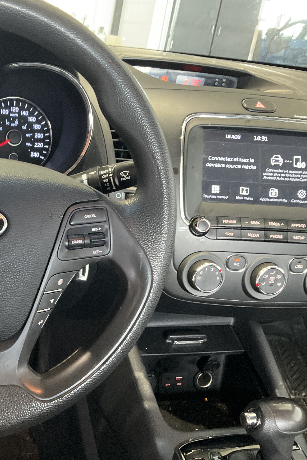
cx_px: 23
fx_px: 524
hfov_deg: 31.0
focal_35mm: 41
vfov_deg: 47.4
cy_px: 234
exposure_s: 1/40
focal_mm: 3
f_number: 1.8
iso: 320
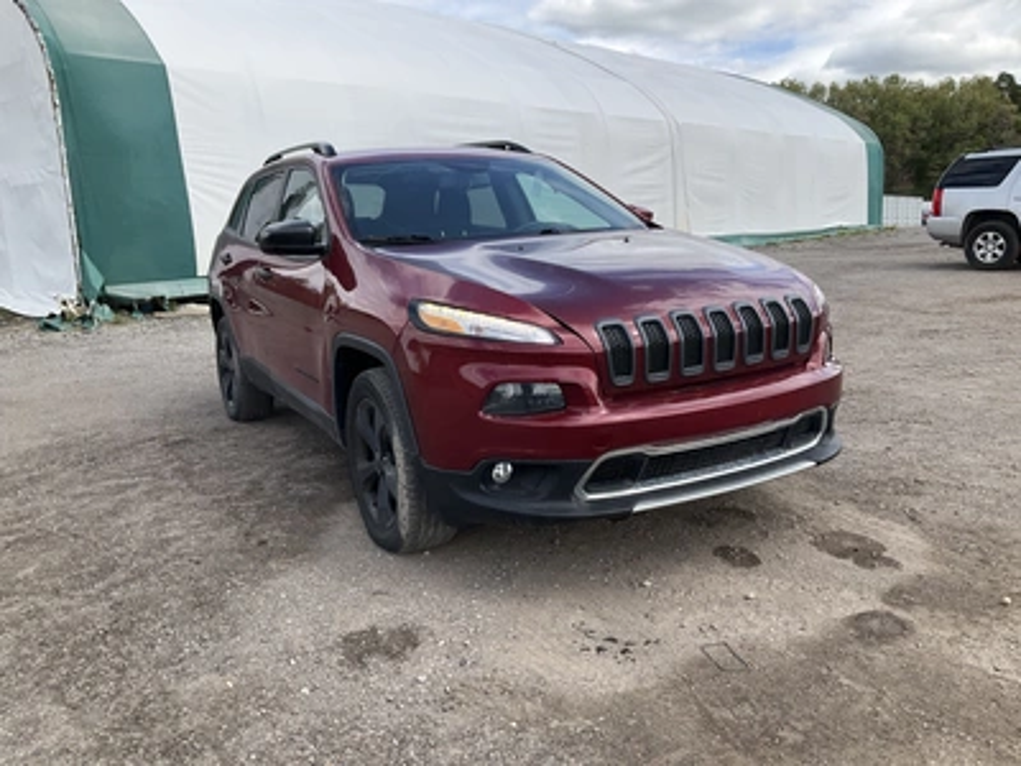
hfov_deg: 61.7
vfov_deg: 48.2
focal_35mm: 29
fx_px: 855
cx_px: 510
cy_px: 383
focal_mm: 3
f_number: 1.8
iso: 25
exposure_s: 1/1121
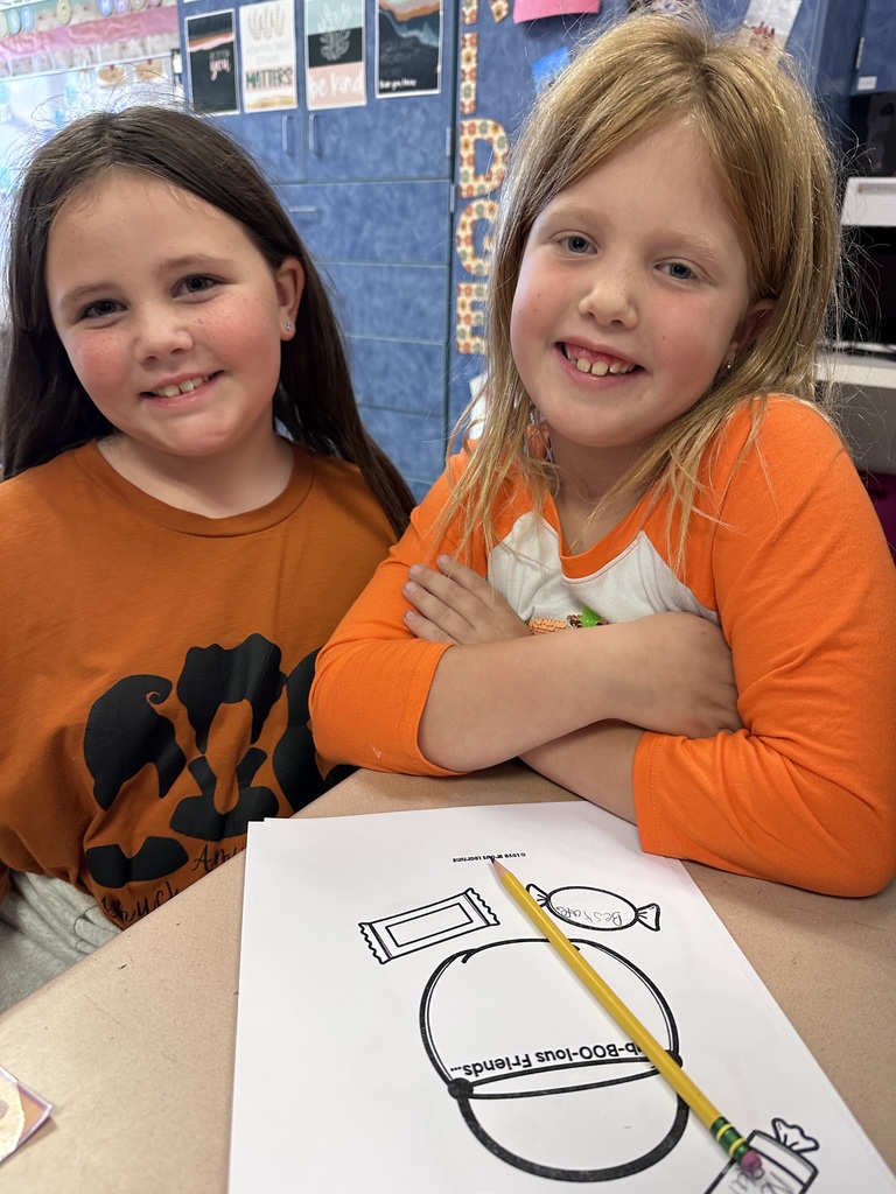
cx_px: 448
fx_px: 828
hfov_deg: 56.8
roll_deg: -1.4
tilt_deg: -22.1
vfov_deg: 71.6
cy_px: 597
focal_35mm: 24
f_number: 1.78
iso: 250
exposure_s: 1/60
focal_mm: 6.86
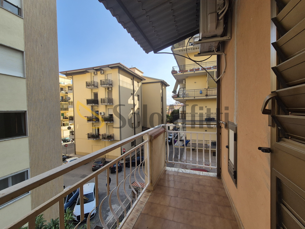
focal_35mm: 13
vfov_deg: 89.9
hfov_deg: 106.2
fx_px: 115
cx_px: 152
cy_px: 114
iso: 50
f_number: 2.2
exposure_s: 1/982
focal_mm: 2.2
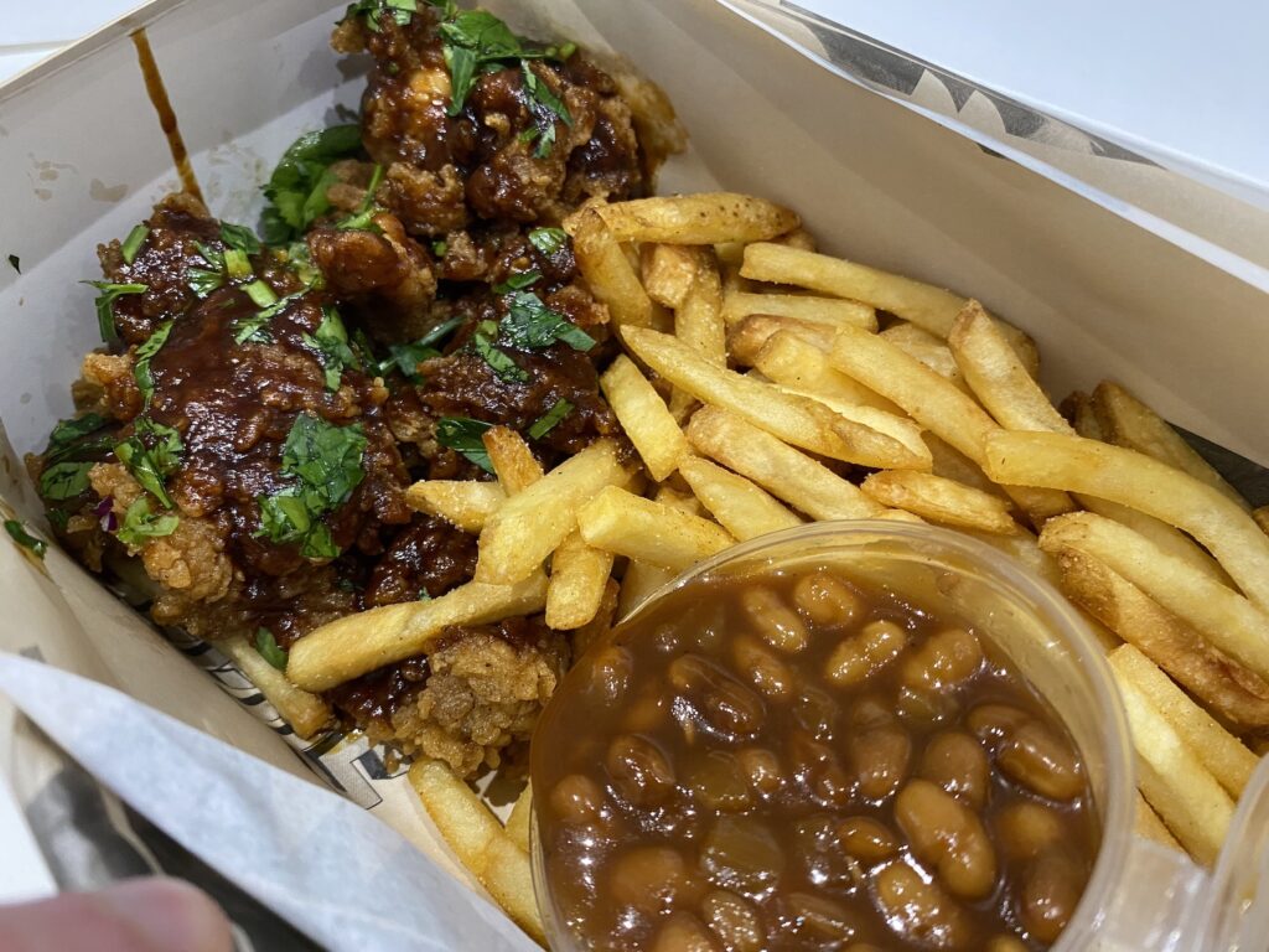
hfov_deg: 67.3
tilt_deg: -51.9
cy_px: 476
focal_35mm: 26
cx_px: 634
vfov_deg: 53.1
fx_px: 953
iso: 400
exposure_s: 1/60
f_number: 1.8
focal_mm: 4.25
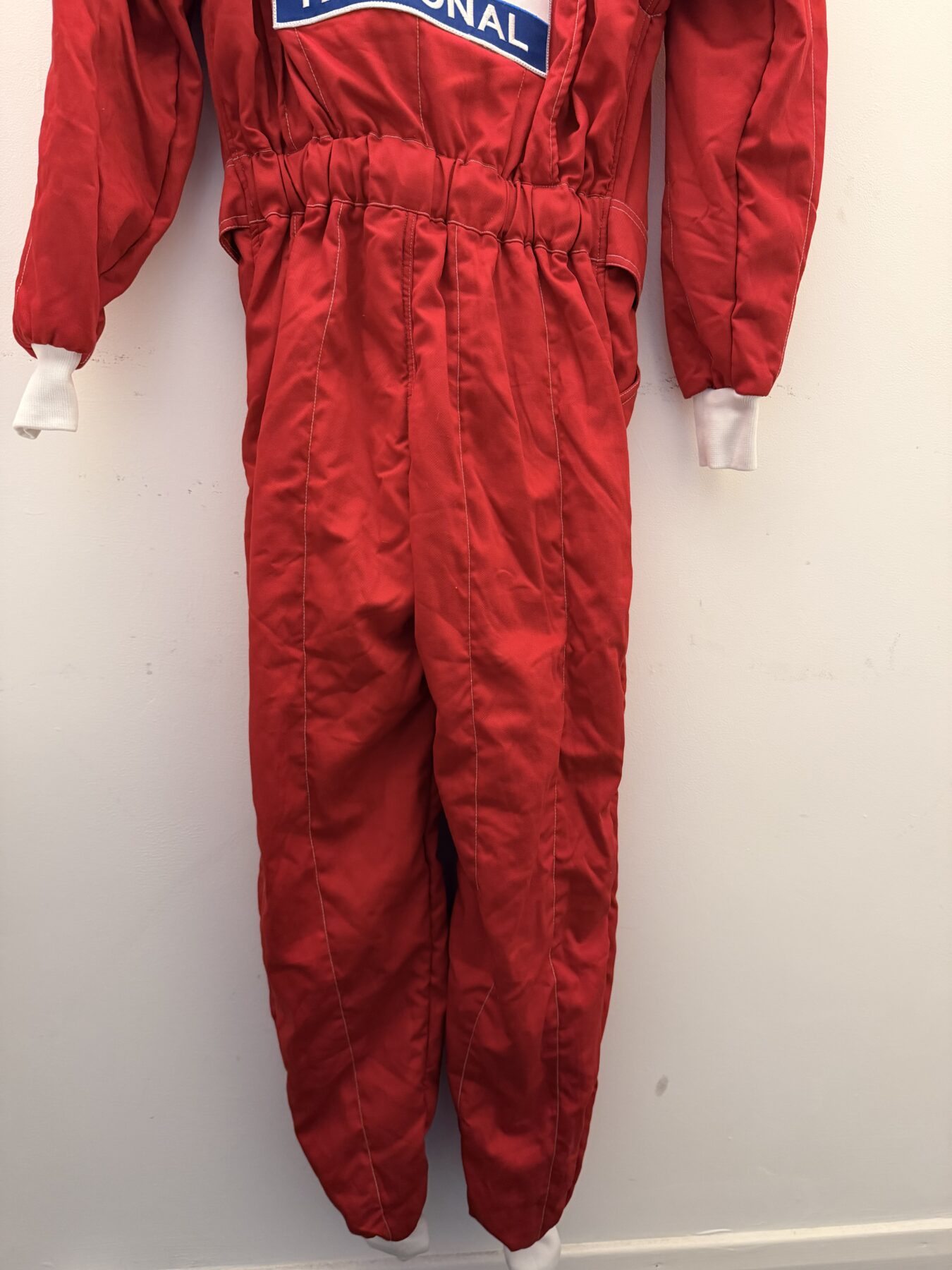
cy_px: 635
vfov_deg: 71.6
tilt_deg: -9.4
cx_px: 476
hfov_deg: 56.8
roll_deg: -2.0
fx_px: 880
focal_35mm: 24
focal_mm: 6.76
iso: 640
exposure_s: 1/33
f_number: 1.78
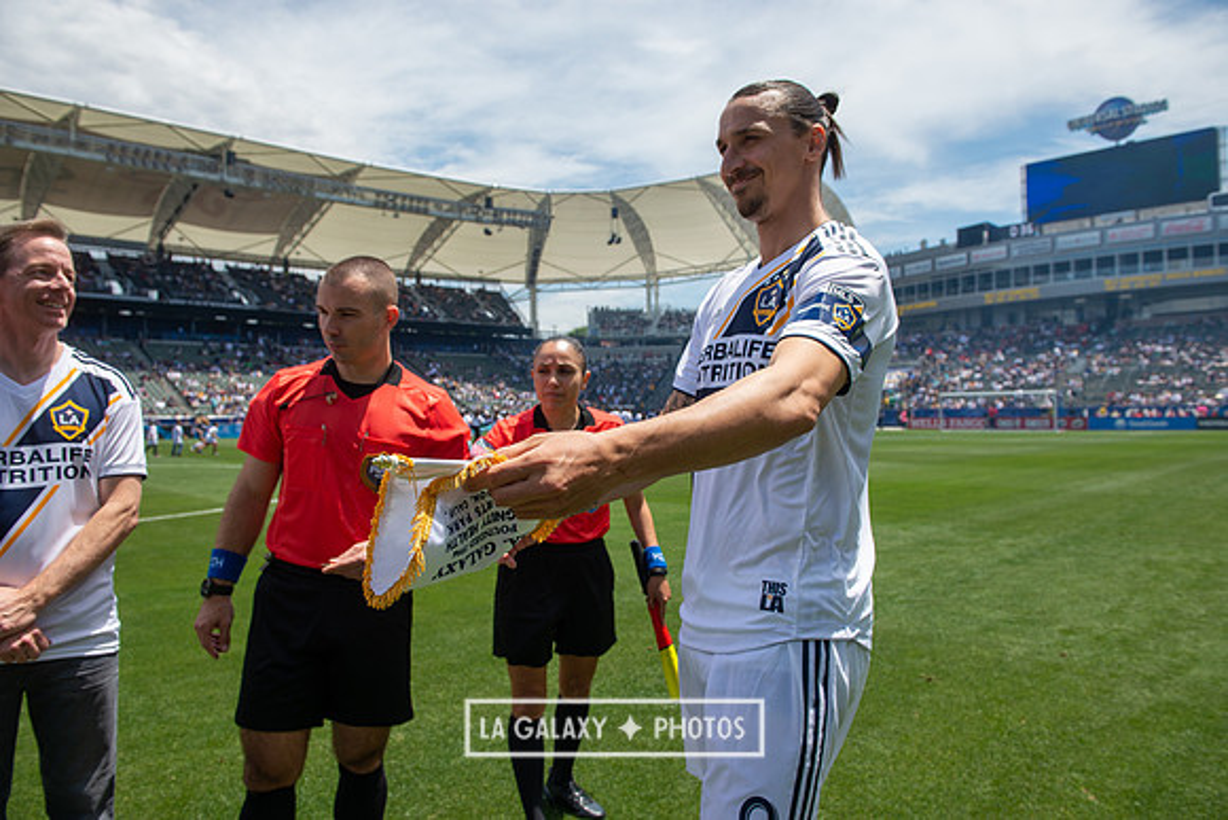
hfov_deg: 73.7
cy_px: 410
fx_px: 819
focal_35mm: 24
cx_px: 614
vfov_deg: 53.2
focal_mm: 24
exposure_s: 1/1250
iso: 200
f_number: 5.6
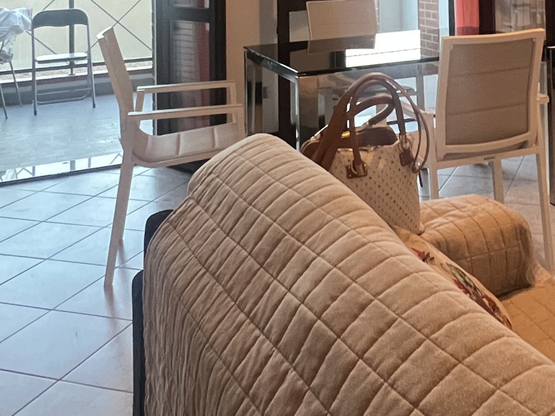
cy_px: -75
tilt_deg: +1.0
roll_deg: +1.7
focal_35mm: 43
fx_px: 689
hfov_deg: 42.1
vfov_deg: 29.3
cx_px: 437
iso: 400
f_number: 1.8
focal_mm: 1.57
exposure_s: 1/50
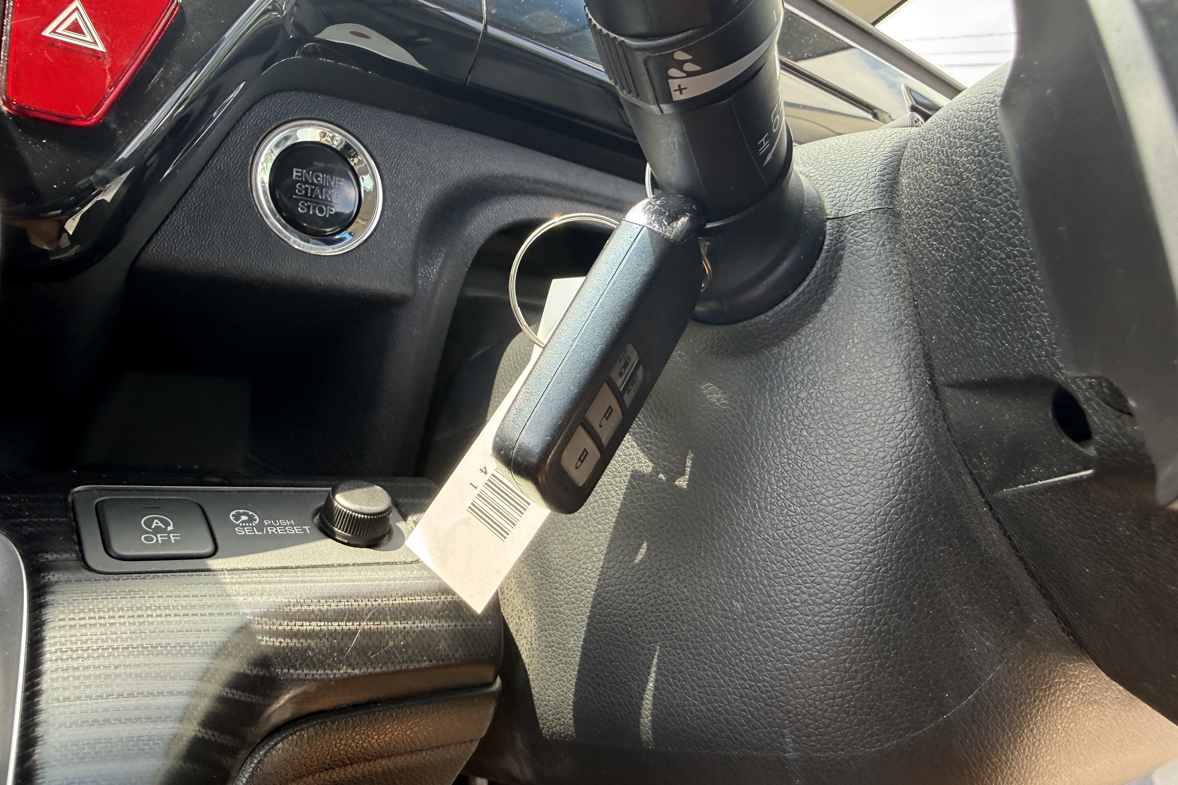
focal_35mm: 27
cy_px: 354
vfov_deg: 47.9
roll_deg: -13.4
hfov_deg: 67.4
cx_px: 594
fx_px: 883
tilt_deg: -7.0
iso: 80
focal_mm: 2.22
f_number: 2.2
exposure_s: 1/99
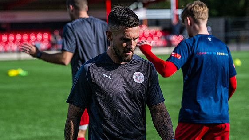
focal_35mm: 196
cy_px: 76
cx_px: 144
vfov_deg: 6.2
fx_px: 1295
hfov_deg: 11.0
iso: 400
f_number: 4
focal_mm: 135
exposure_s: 1/6400
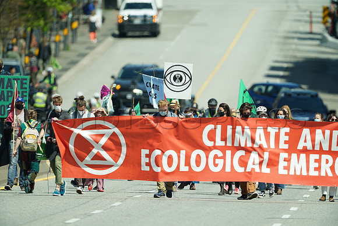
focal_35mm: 840
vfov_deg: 1.6
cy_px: 113
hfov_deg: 2.5
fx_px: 7888
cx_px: 169
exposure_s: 1/320
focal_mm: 840
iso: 100
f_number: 6.3
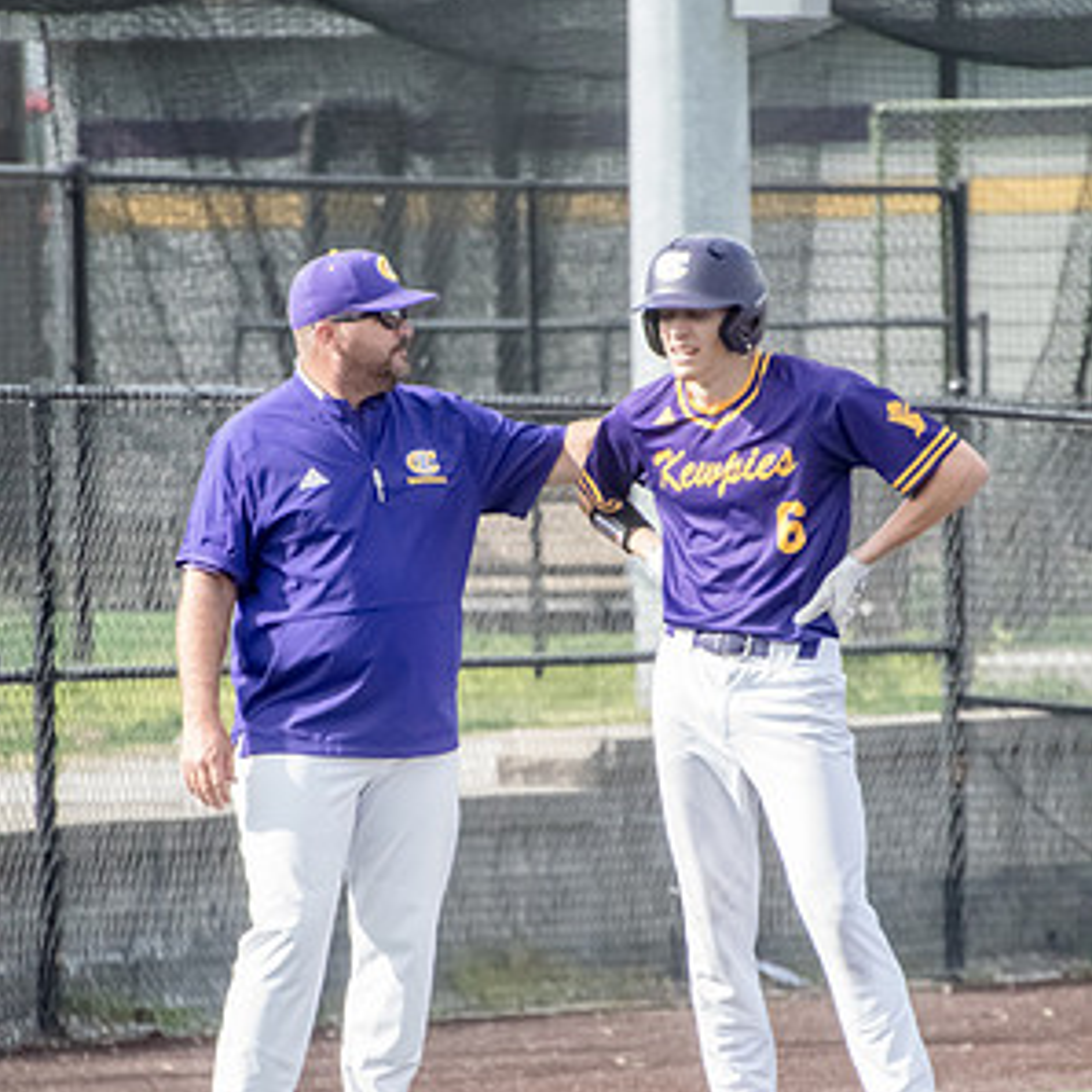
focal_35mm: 578
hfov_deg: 3.0
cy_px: 601
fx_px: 20629
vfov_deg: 3.0
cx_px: 546
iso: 5000
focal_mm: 300
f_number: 6.3
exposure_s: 1/4000
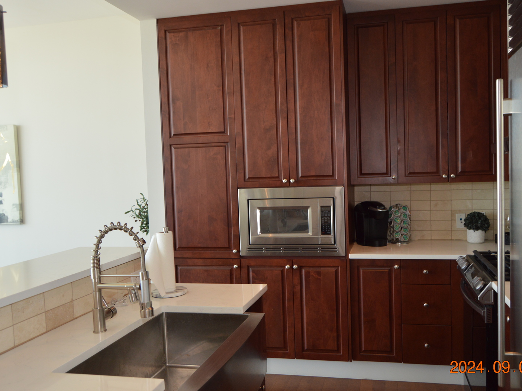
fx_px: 452
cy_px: 197
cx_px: 291
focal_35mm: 30
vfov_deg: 46.8
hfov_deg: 59.8
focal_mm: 18
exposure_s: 1/100
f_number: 5
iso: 400
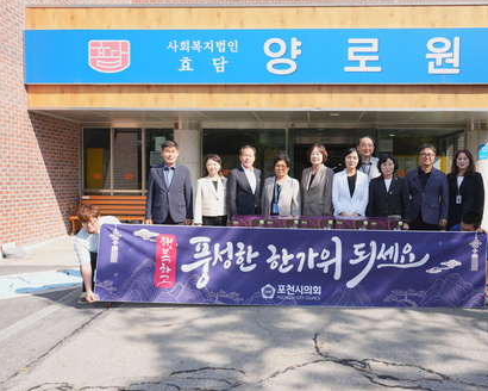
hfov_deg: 55.2
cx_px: 295
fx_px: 462
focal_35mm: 32
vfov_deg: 45.8
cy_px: 194
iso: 320
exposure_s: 1/320
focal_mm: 28
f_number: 7.1
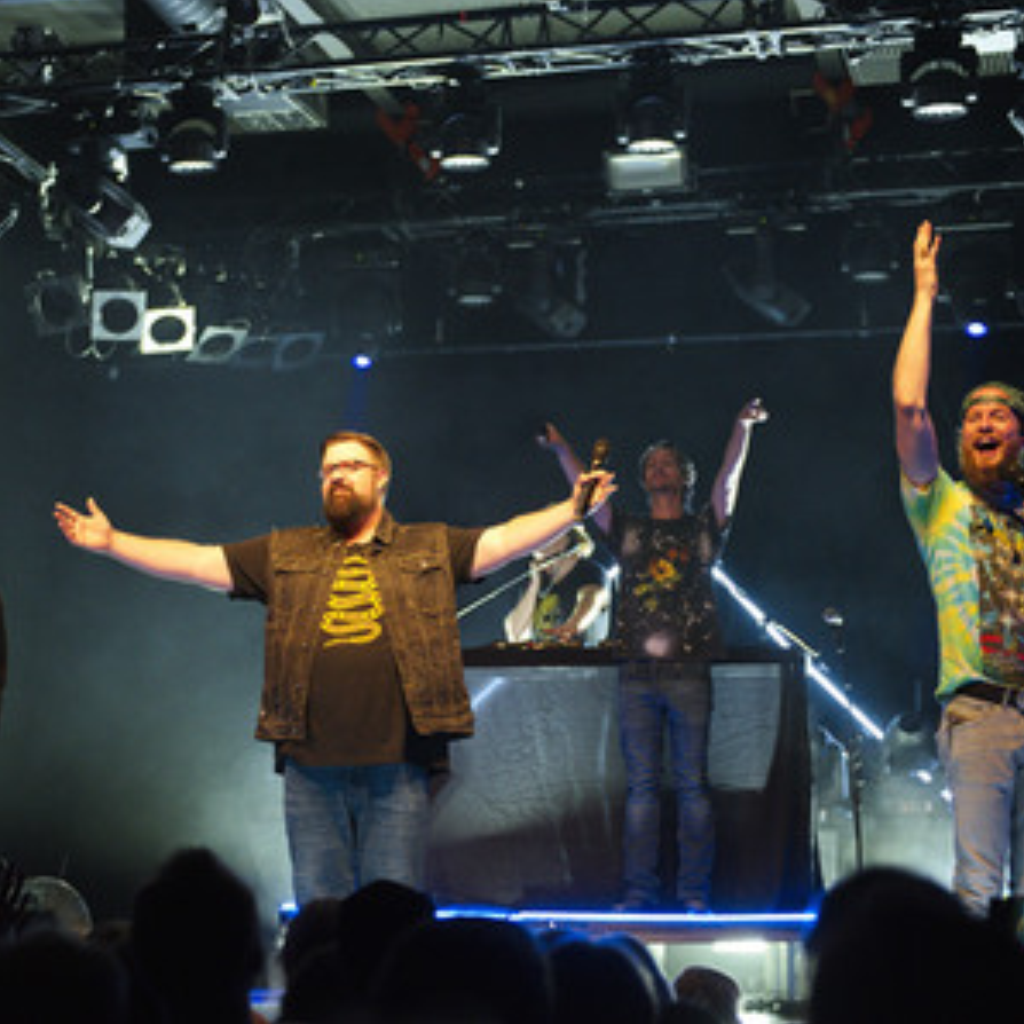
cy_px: 512
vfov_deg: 24.0
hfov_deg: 23.9
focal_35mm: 72
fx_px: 2410
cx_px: 387
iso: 3200
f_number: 2.8
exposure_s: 1/320
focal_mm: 56
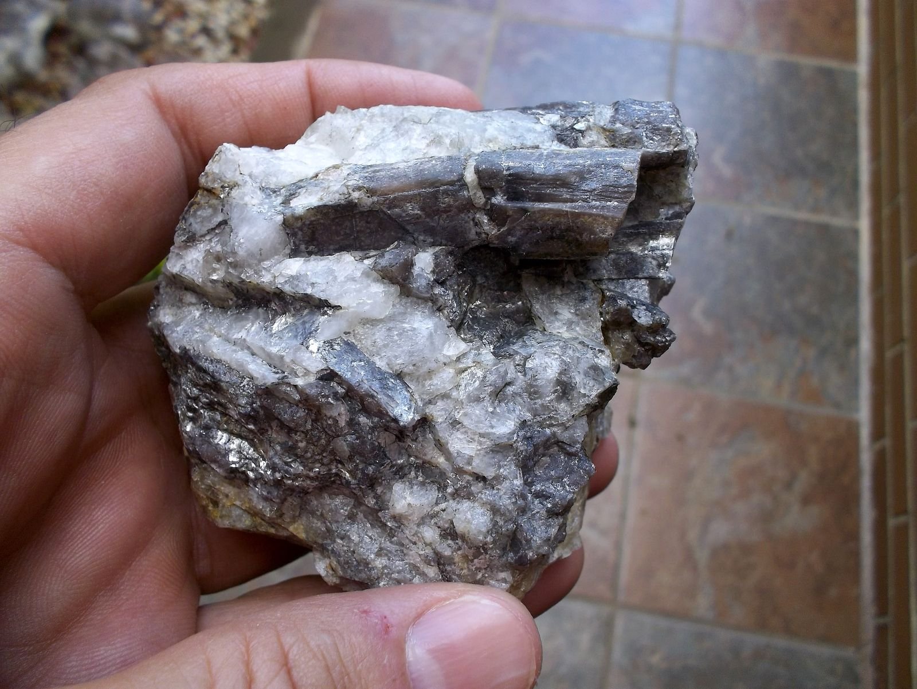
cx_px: 458
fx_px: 769
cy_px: 344
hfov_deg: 61.6
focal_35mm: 29
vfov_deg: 48.3
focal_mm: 4.1
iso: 80
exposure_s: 1/40
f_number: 3.3
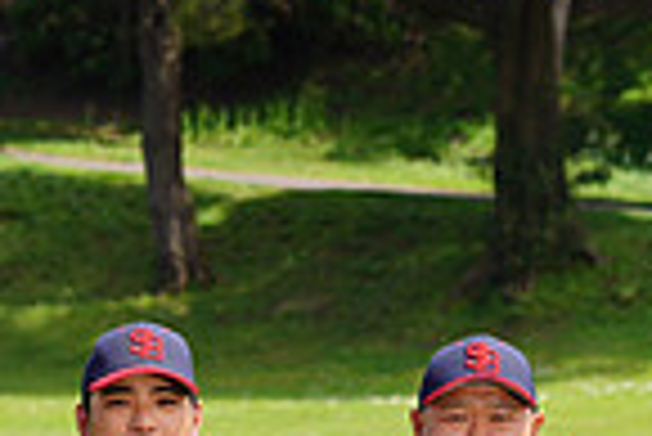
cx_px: 225
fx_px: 7270
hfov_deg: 5.1
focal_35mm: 401
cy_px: 802
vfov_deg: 3.4
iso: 100
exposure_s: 1/250
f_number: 7.1
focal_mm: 100
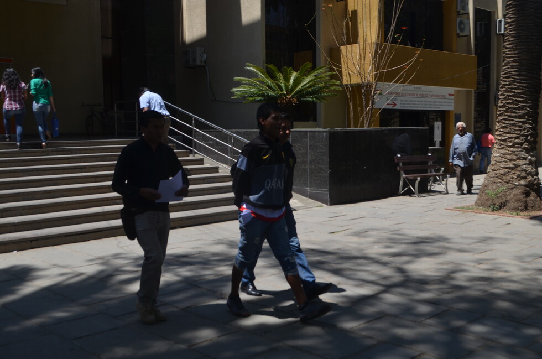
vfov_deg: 31.8
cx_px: 271
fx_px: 631
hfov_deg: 46.5
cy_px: 180
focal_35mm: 42
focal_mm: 28
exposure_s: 1/250
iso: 125
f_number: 8
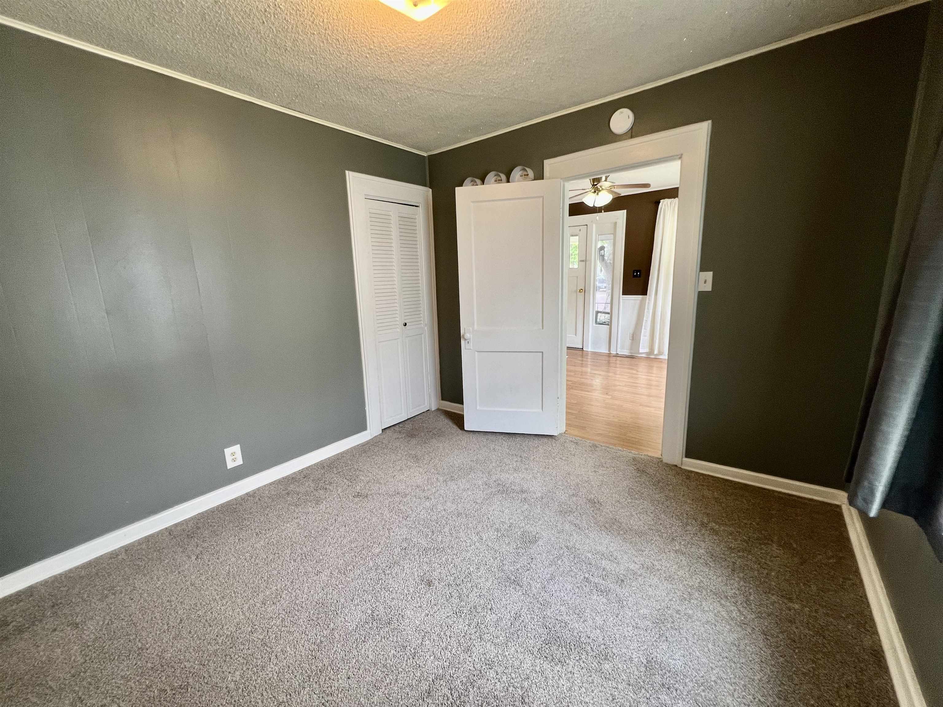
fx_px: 354
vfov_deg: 89.9
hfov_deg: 106.2
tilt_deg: -12.1
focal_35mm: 13
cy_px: 354
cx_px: 472
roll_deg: +2.3
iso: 125
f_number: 1.8
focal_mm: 1.57
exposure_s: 1/60
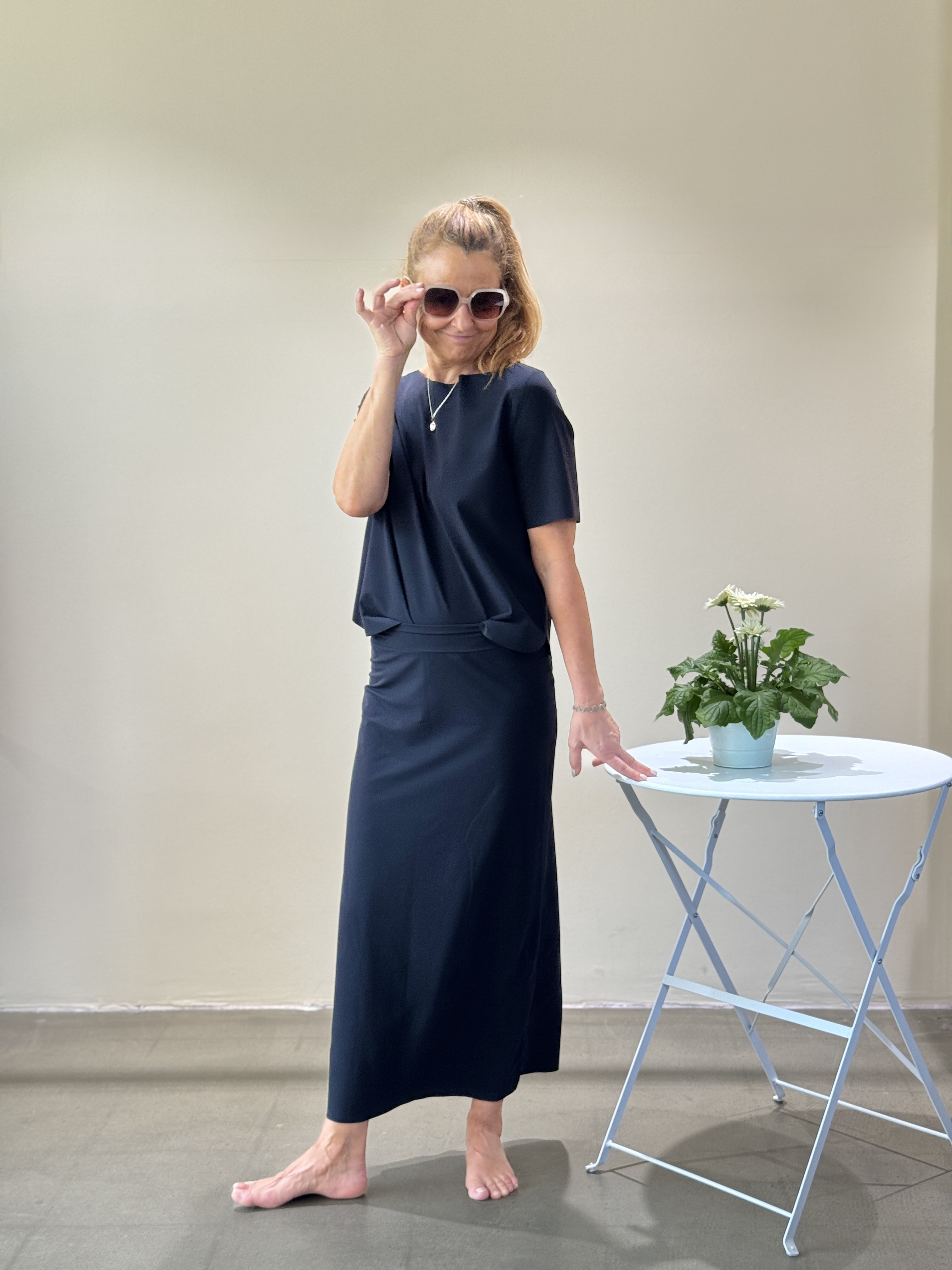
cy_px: 635
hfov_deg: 30.3
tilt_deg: -5.6
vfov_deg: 39.7
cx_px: 476
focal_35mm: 48
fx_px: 1760
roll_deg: +0.6
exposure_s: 1/113
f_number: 1.78
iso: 50
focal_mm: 6.76
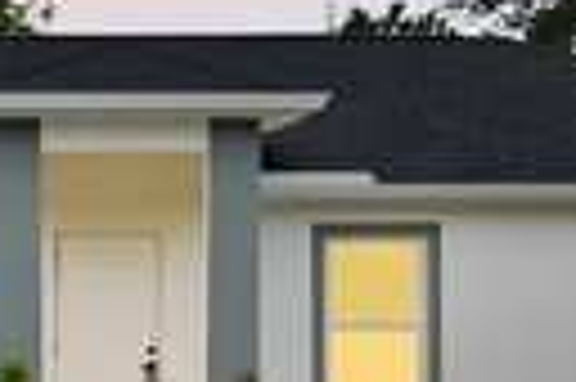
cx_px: -40
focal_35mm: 150
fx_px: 2397
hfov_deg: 13.5
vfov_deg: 9.1
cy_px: 344
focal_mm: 24
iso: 200
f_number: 9
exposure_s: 1/50
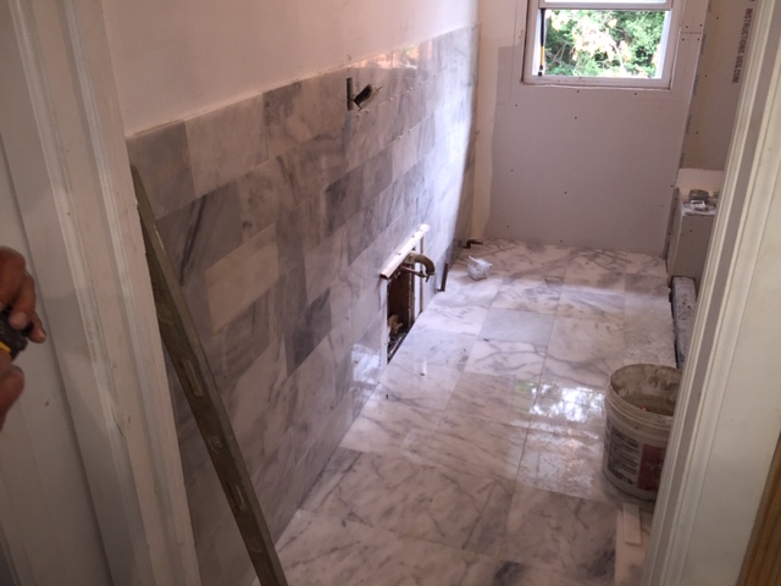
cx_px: 390
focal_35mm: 29
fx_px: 654
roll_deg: -0.6
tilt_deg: -25.9
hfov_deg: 61.7
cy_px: 293
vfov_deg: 48.2
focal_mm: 4.15
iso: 50
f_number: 2.2
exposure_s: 1/30
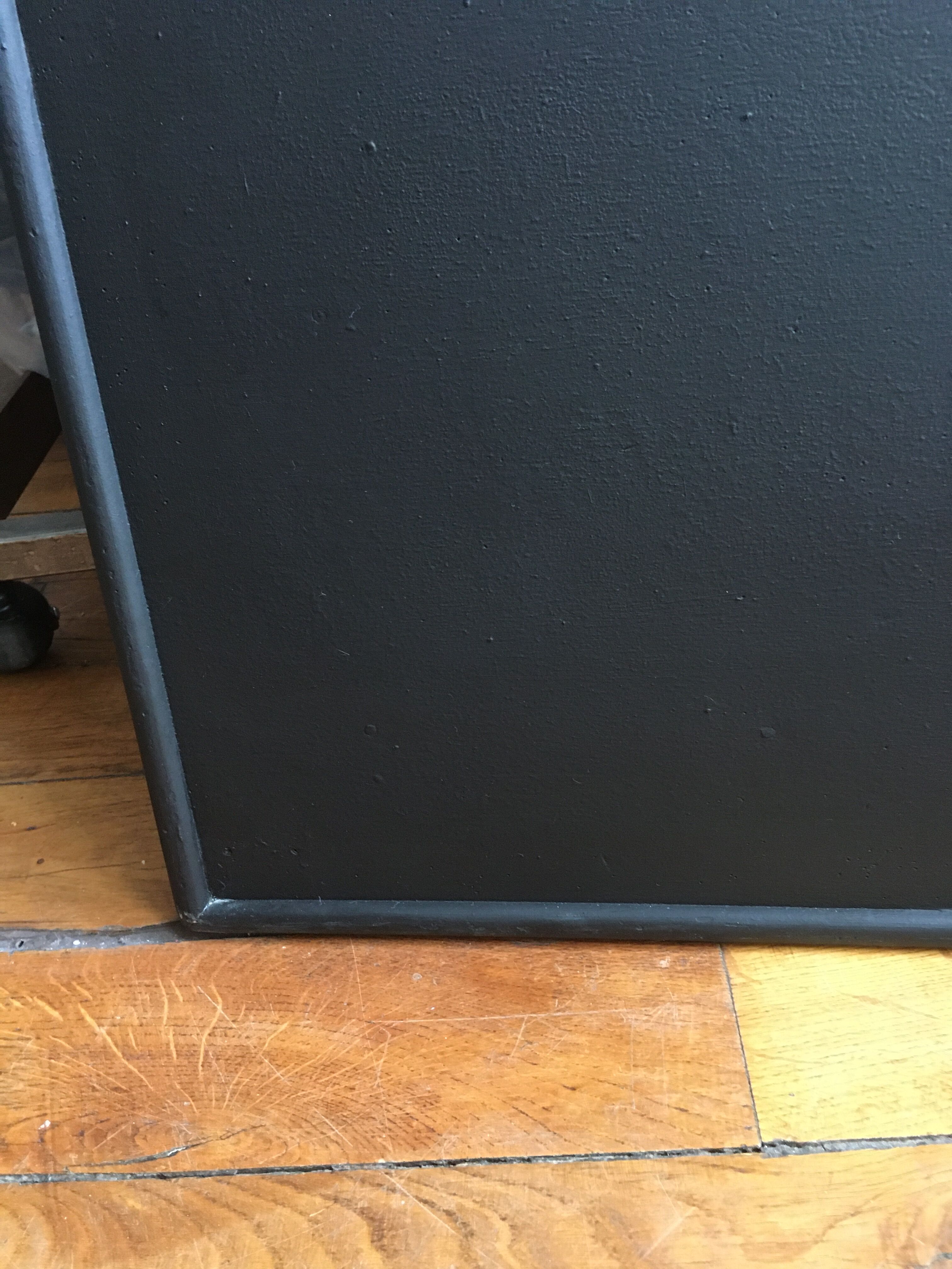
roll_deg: +5.9
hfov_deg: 48.2
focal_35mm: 29
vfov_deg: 61.7
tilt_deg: -34.2
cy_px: 634
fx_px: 1063
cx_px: 476
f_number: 2.2
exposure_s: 1/25
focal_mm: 4.15
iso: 200
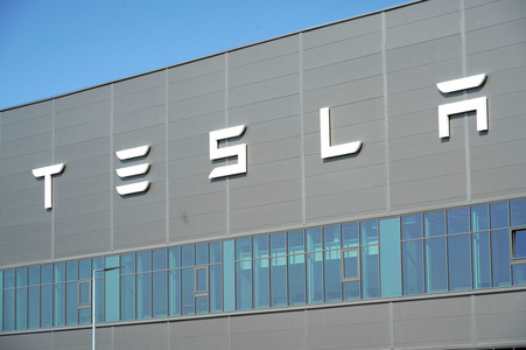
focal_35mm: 105
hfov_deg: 19.5
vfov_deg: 13.0
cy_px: 175
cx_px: 263
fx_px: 1533
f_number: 8
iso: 100
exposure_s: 1/160
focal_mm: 105
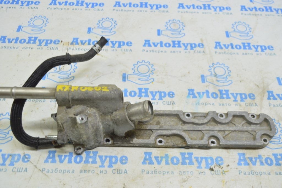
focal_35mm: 34
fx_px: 270
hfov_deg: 55.1
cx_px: 141
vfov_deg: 38.3
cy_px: 94
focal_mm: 23
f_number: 5.6
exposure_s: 1/20
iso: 400
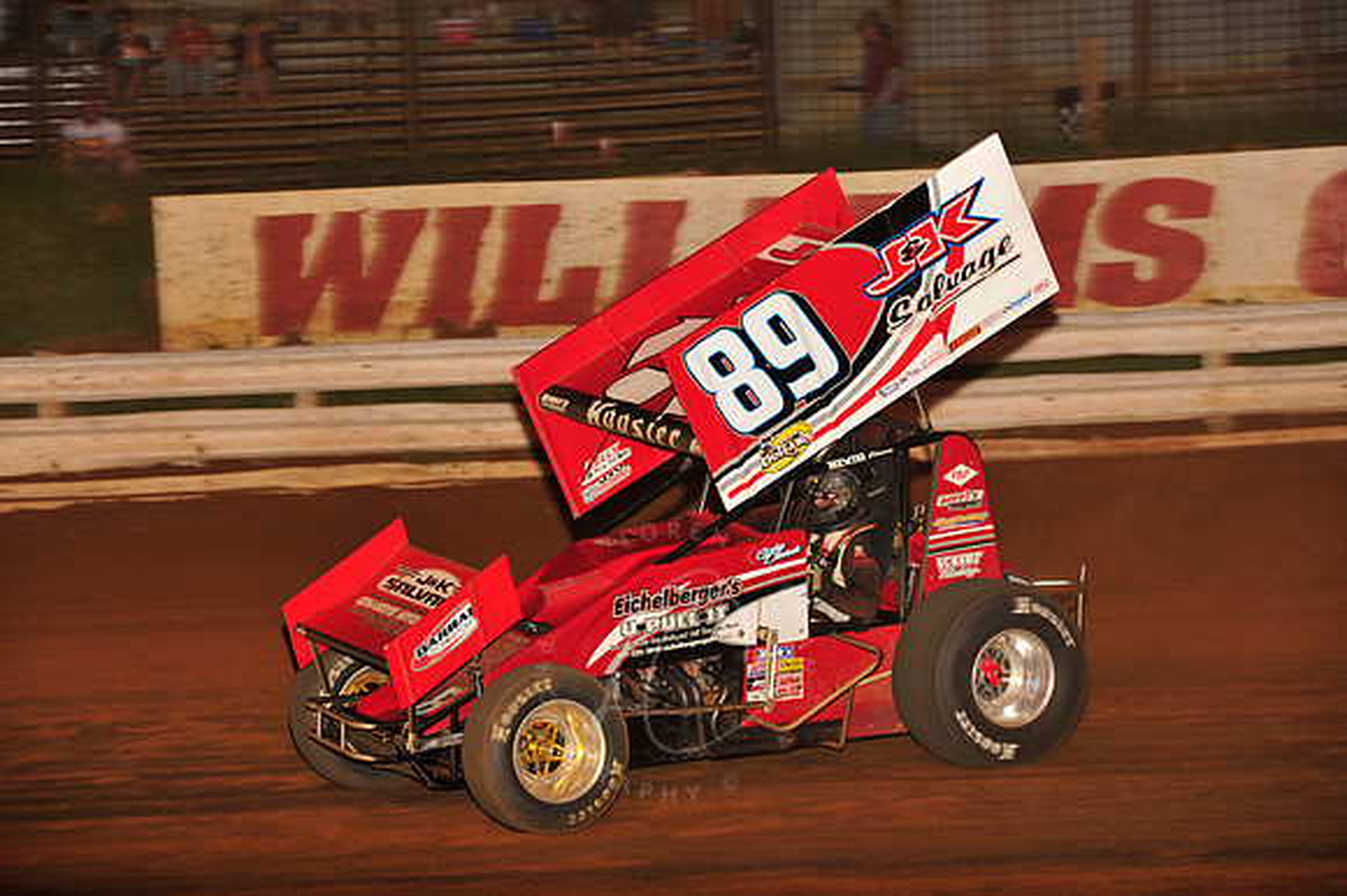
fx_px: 5048
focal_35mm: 135
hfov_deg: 15.2
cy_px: 448
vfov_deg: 10.1
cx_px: 674
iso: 1000
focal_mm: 135
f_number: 6.3
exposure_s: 1/320
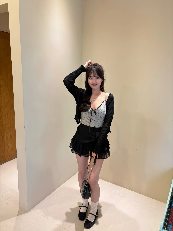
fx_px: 173
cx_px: 86
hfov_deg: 53.1
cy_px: 116
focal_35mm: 26
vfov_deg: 67.3
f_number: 1.6
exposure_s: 1/60
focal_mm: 5.96
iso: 80
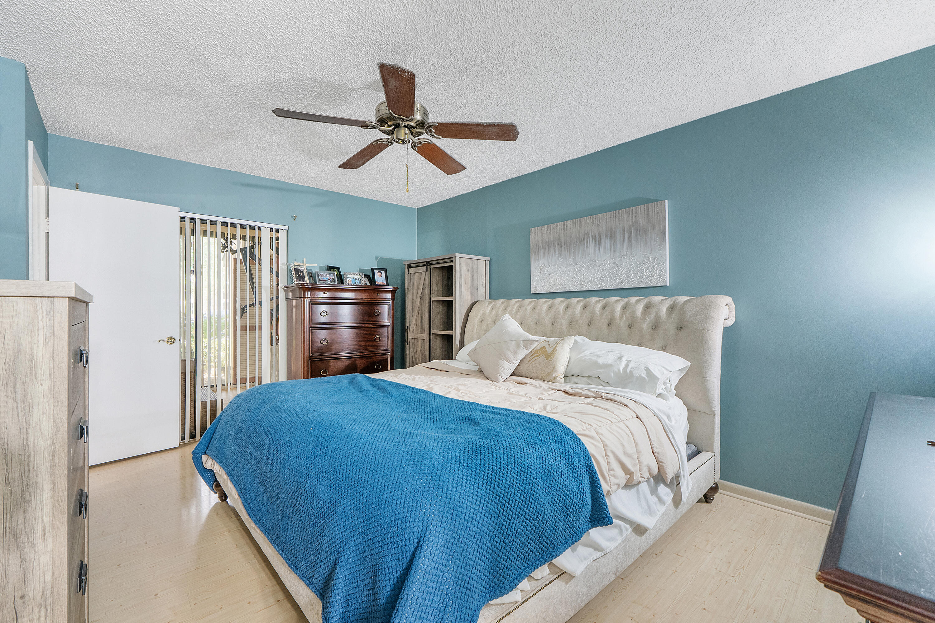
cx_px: 468
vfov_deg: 77.3
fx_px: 390
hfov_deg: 100.4
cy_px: 312
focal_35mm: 15
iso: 800
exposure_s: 1/6
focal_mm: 10
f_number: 6.3
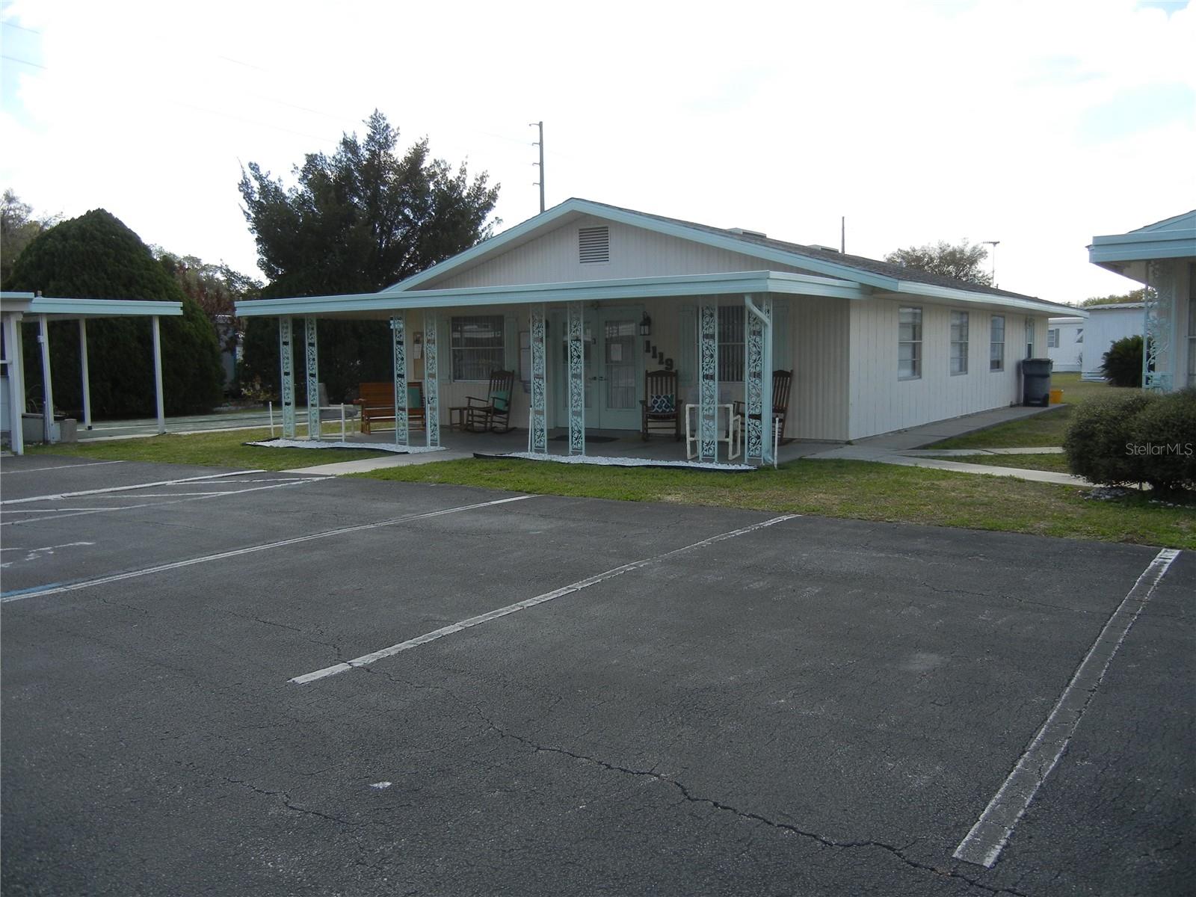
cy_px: 448
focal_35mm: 30
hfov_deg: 60.0
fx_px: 1037
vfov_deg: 46.8
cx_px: 598
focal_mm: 5.4
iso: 160
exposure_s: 1/902
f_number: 3.5
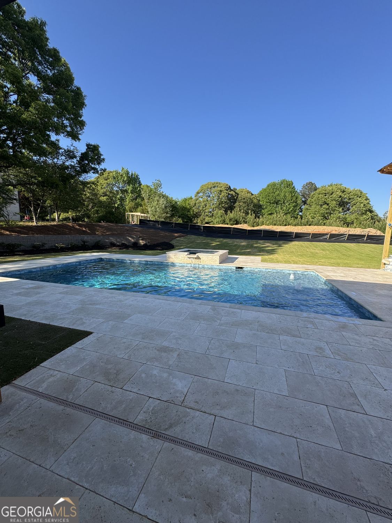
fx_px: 211
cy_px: 262
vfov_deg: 102.1
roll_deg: -1.2
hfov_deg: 85.7
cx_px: 196
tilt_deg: -8.8
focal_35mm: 14
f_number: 2.2
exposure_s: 1/968
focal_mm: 2.22
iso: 50
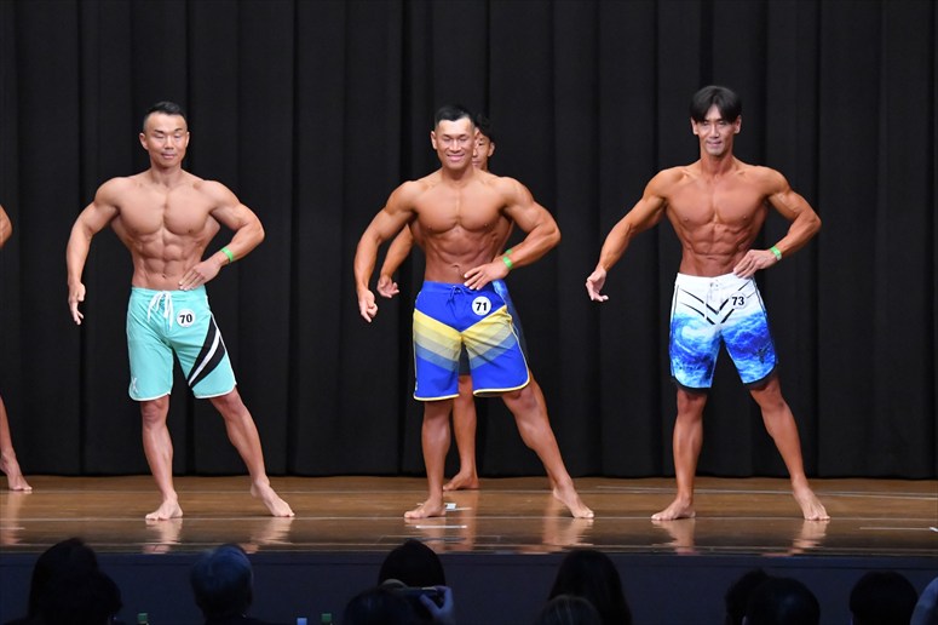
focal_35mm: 183
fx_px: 4766
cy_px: 312
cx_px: 469
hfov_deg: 11.2
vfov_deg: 7.5
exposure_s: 1/400
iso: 8000
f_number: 5.6
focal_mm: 122
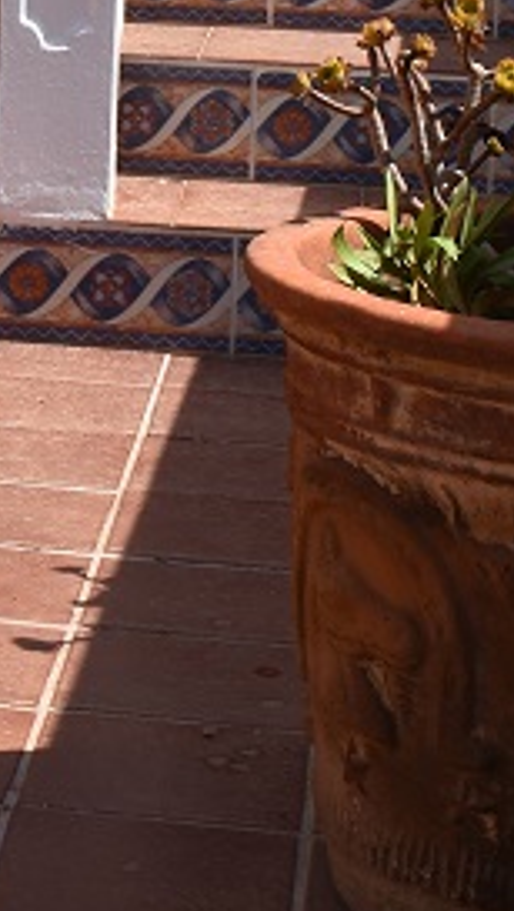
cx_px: -464
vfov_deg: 14.7
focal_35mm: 138
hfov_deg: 8.4
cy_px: -367
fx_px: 3336
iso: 160
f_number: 8
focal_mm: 20
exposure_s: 1/500
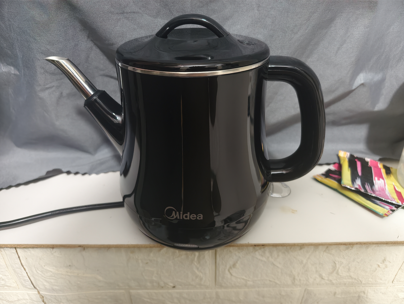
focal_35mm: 23
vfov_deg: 59.0
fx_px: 269
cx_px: 202
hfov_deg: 73.8
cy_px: 152
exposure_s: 1/50
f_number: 1.68
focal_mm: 6.25
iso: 1388
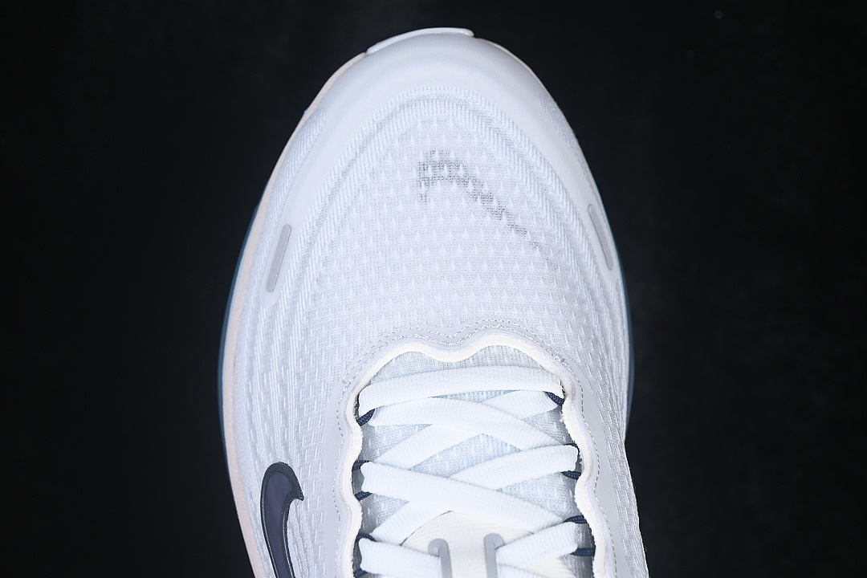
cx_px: 434
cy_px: 289
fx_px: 1806
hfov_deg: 27.0
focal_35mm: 75
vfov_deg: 18.2
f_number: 7.1
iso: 160
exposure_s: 1/80
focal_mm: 50
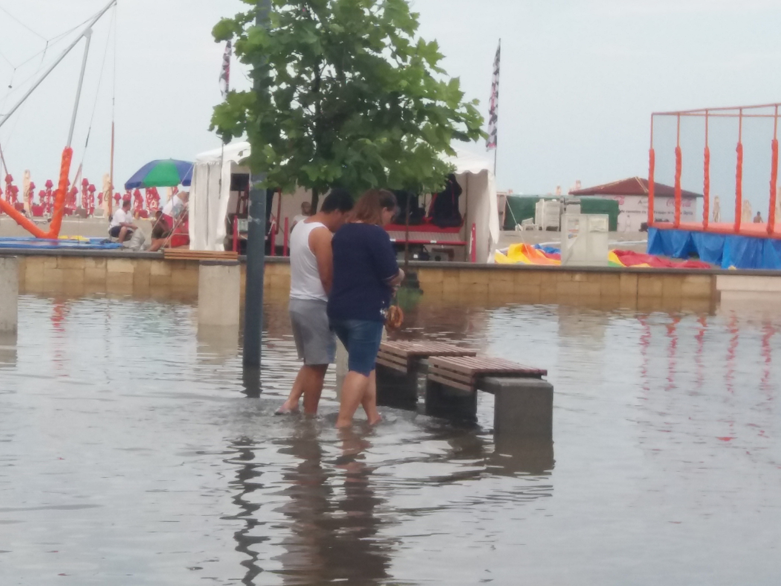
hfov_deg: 63.4
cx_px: 390
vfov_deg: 49.7
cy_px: 293
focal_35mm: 28
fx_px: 632
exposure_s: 1/637
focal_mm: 3.7
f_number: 1.9
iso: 64
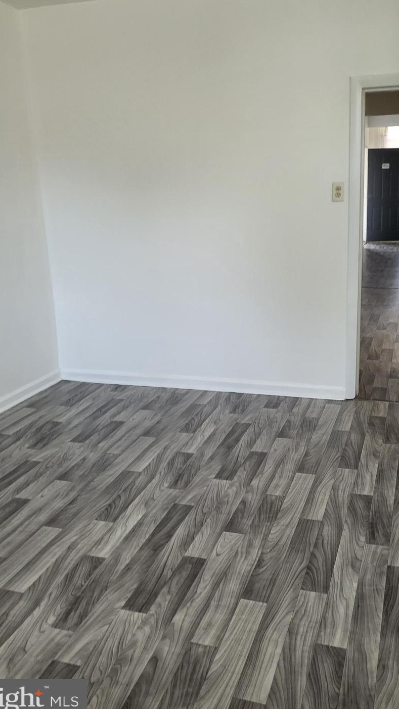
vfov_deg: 62.6
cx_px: 252
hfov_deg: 37.5
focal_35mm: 31
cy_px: 332
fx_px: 583
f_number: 1.8
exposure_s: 1/60
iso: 160
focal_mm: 4.25
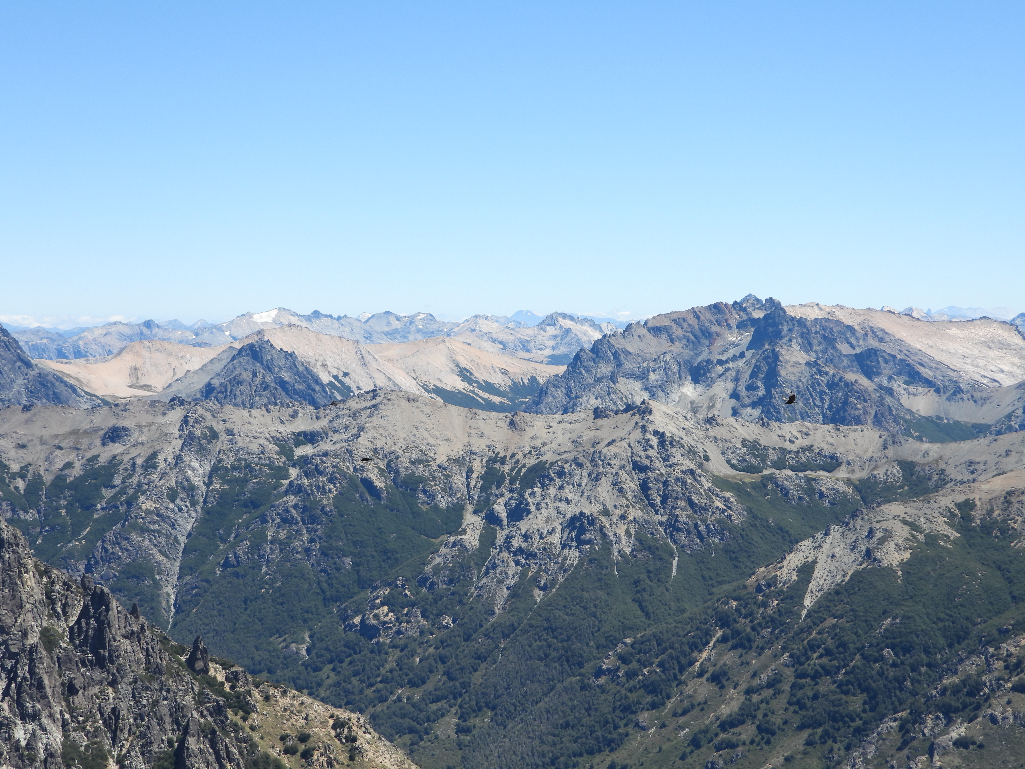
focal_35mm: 65
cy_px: 384
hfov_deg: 29.8
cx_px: 512
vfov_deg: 22.6
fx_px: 1925
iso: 100
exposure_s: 1/1250
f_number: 3.5
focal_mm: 11.7
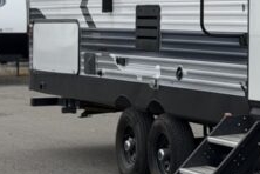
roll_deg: +0.7
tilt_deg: -1.1
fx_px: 1249
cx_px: 426
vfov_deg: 7.9
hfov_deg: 11.3
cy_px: 19
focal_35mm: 173
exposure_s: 1/2146
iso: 80
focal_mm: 6.76
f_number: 1.78
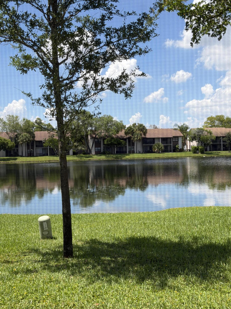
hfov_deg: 30.3
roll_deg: +1.4
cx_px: 116
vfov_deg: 39.7
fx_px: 427
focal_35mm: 48
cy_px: 154
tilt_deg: -1.1
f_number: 1.78
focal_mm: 6.76
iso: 64
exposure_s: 1/2976
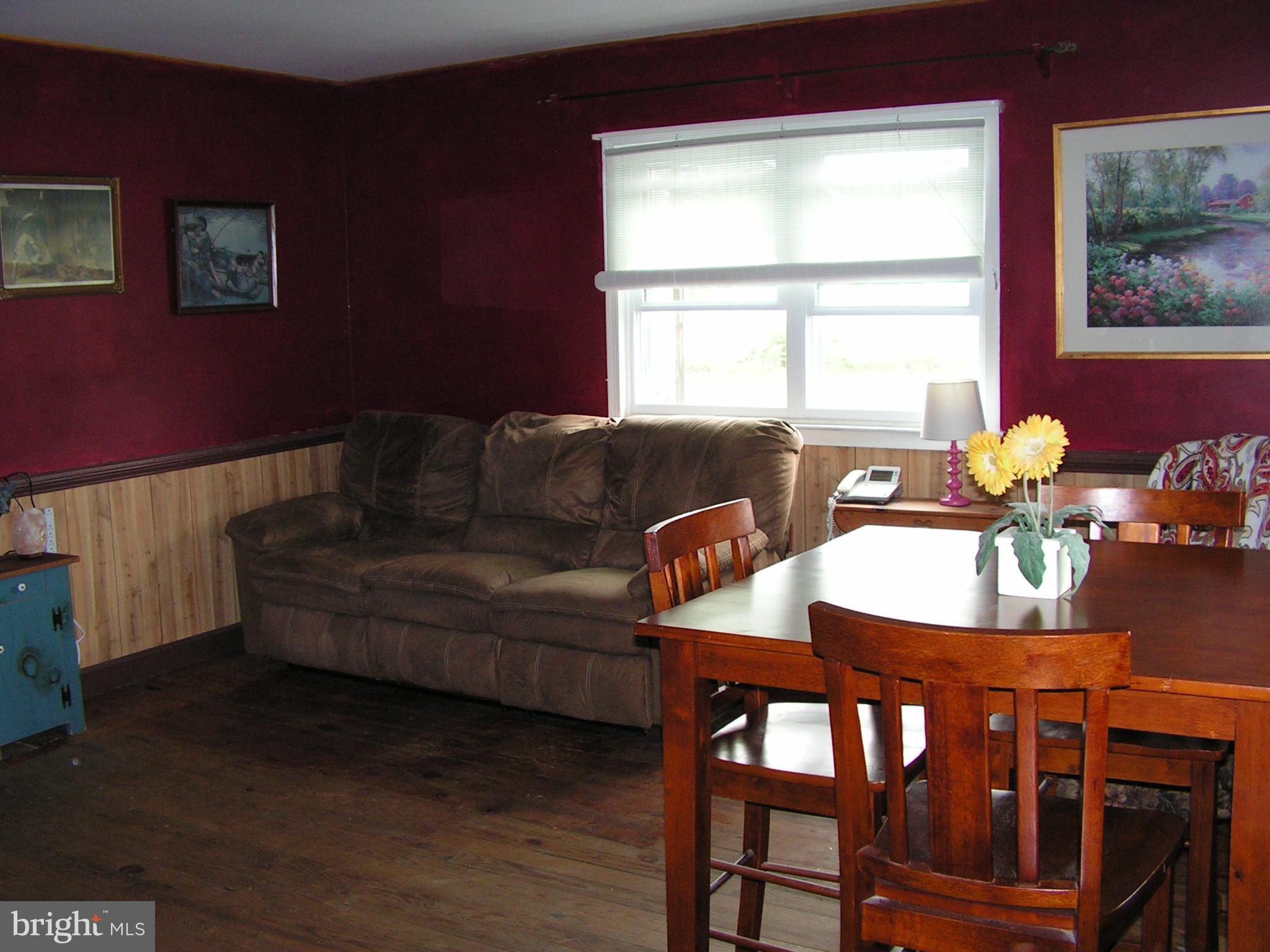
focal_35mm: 36
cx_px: 635
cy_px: 476
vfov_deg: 39.7
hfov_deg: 51.4
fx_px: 1321
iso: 125
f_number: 3.2
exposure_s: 1/50
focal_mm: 6
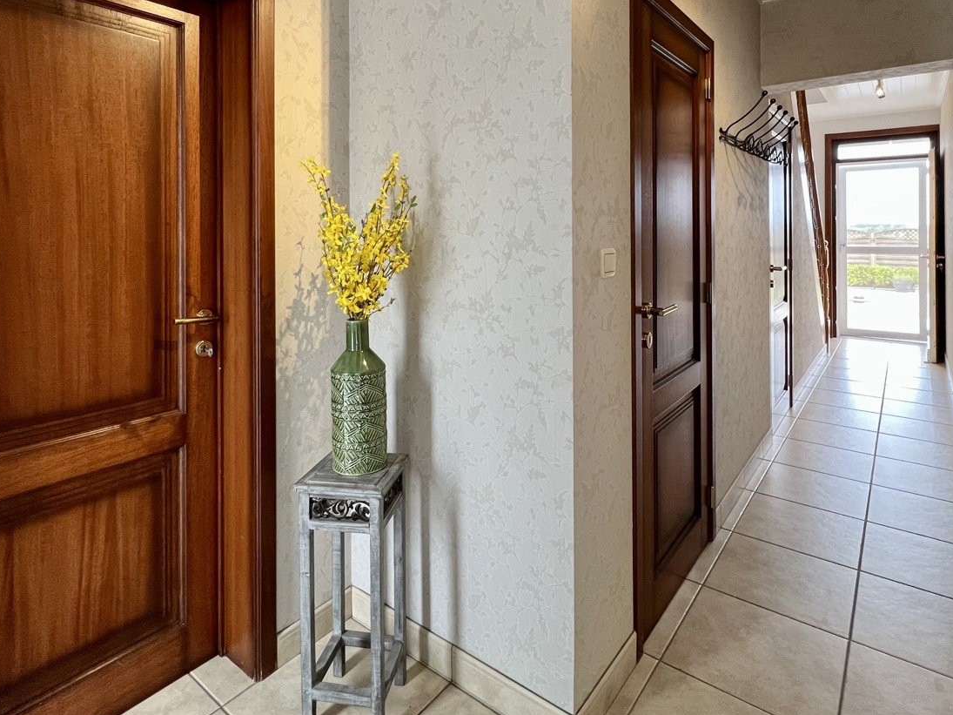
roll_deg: +0.3
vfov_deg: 66.5
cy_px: 229
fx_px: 523
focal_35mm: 19
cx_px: 474
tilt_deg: +0.0
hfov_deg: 84.7
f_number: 1.8
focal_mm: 1.57
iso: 160
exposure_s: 1/50
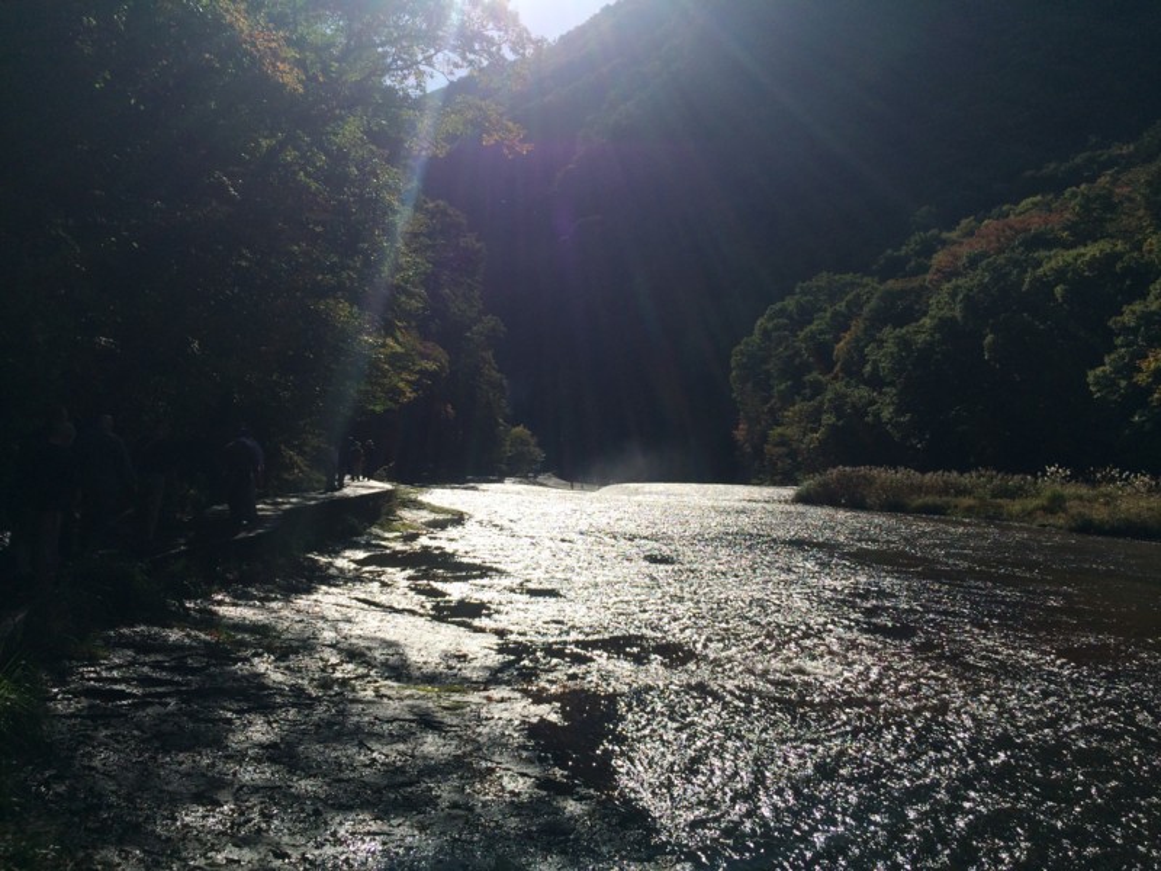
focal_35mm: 29
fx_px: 973
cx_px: 580
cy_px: 436
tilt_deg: -1.9
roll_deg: -2.1
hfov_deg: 61.7
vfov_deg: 48.2
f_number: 2.2
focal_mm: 4.15
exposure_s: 1/4115
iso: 32
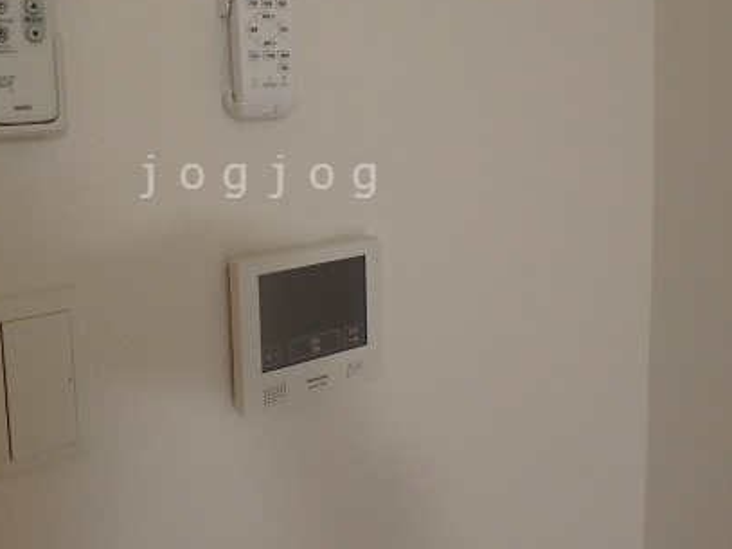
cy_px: 176
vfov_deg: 42.3
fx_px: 698
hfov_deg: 54.6
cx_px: 263
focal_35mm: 33
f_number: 3.5
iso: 500
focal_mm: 3.7
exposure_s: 1/30
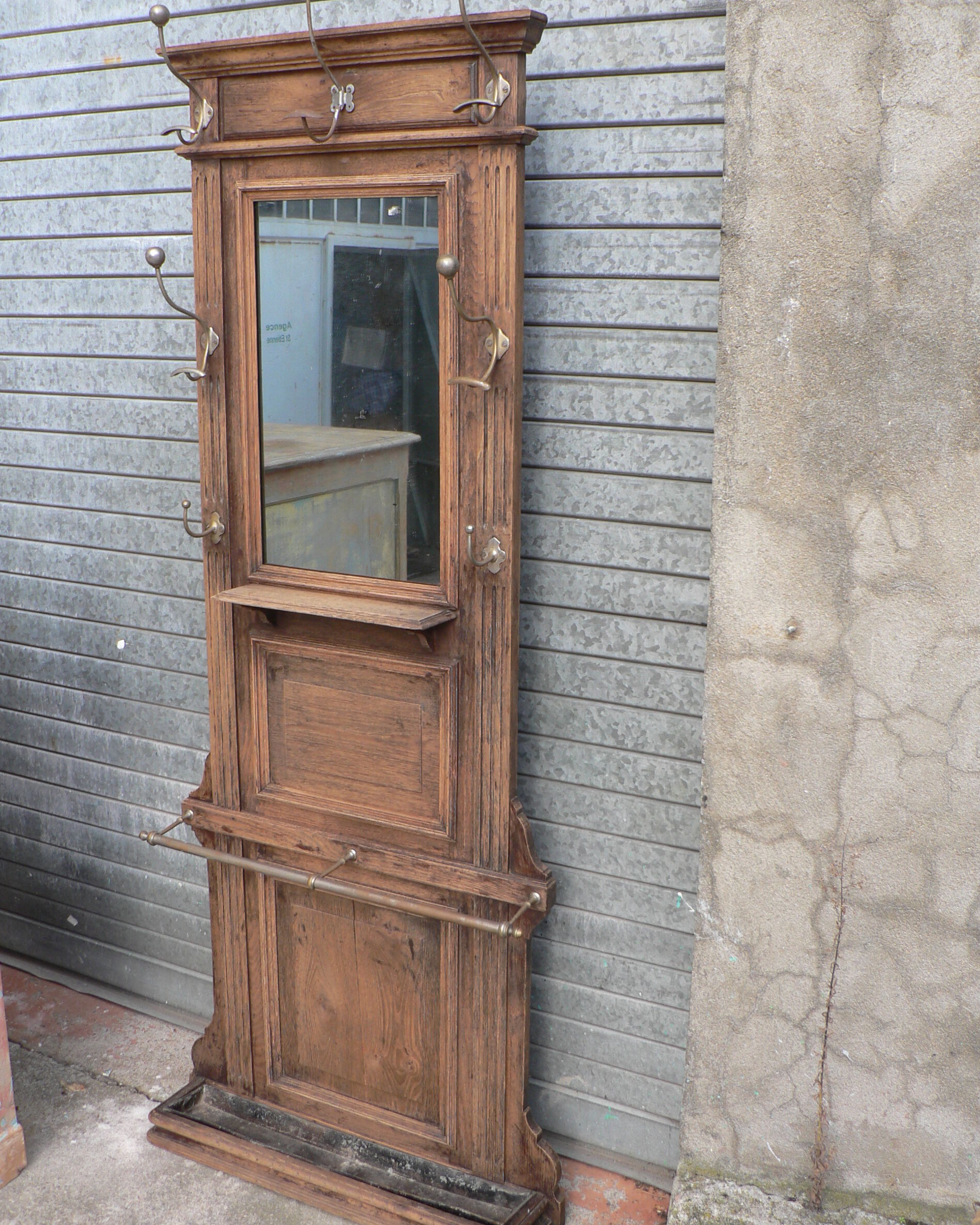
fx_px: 1378
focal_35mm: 38
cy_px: 624
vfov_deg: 47.9
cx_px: 484
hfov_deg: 39.2
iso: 80
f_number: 2.8
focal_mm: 6
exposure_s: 1/125
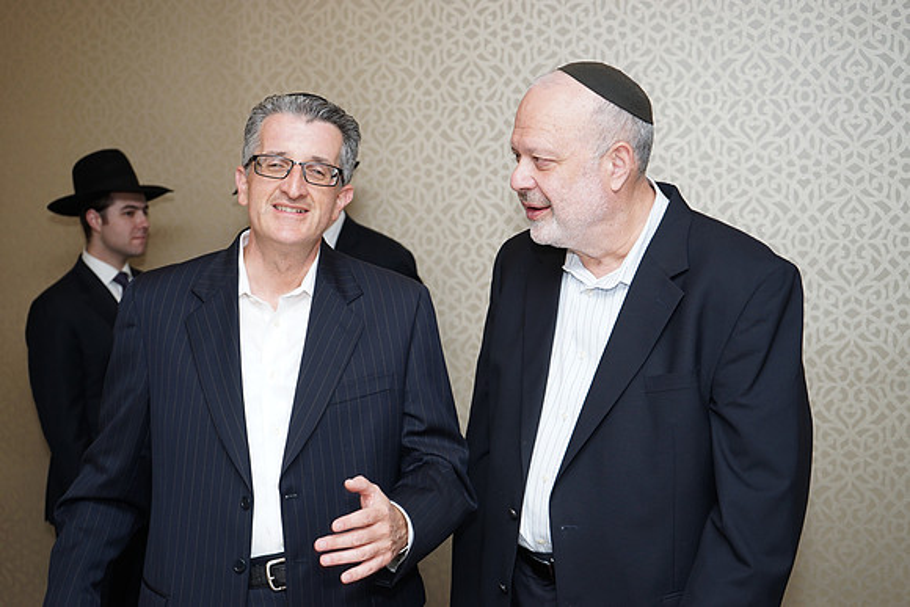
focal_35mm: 50
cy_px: 304
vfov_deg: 27.0
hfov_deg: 39.6
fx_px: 1264
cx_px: 455
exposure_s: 1/125
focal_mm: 50
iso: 640
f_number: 5.6
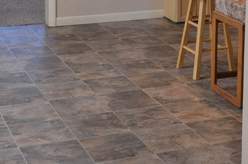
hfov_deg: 22.4
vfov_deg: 14.0
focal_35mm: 91
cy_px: -86
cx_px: 126
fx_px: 626
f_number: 4
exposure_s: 1/60
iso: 560
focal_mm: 18
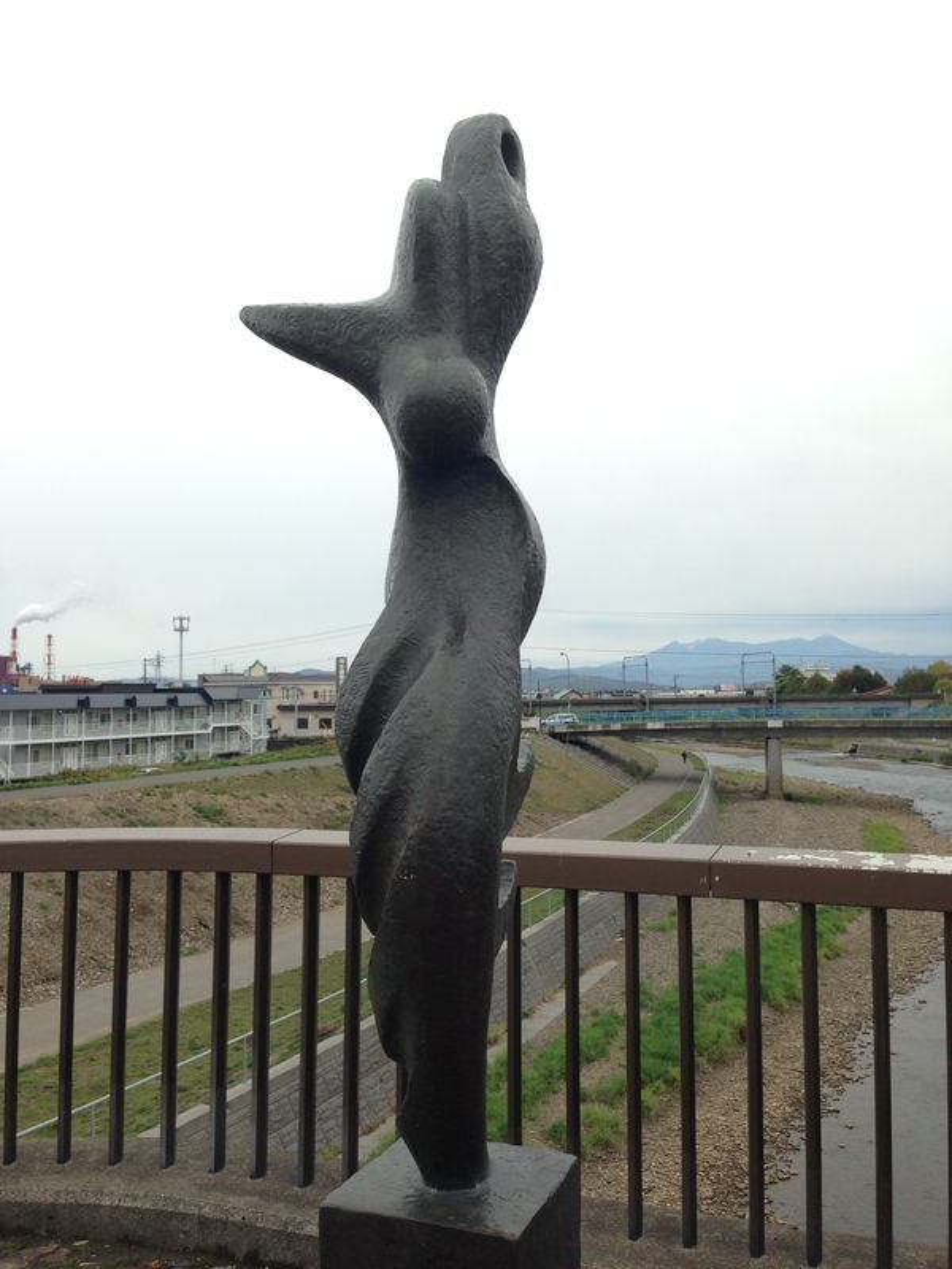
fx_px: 1210
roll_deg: +0.7
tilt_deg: +6.0
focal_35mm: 33
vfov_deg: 55.4
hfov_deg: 42.9
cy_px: 634
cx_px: 476
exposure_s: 1/364
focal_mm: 4.12
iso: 50
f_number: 2.4
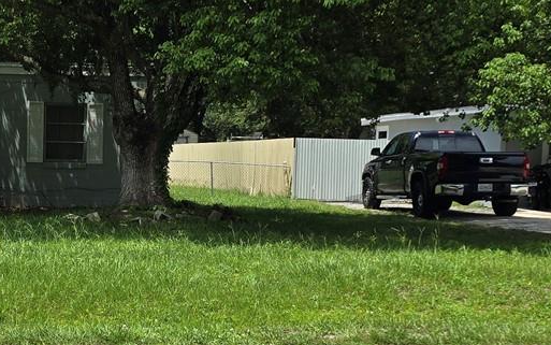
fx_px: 1142
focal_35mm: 76
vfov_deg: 17.1
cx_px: 95
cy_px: 231
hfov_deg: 26.5
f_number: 1.7
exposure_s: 1/929
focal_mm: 6.3
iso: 12
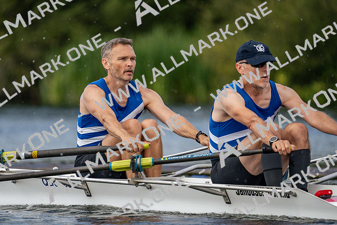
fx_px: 5694
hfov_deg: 3.4
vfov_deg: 2.3
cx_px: 167
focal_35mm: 608
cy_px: 112
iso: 500
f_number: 6.3
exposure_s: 1/1600
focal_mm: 600
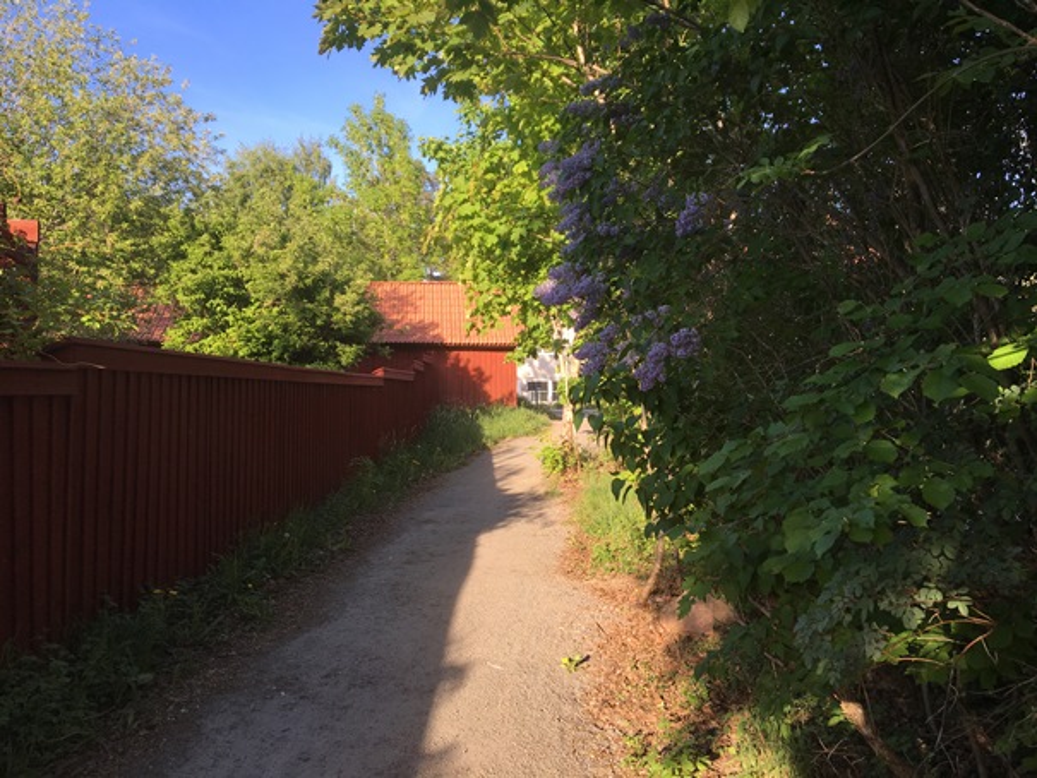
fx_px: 869
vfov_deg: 48.2
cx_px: 518
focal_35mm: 29
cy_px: 389
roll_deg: -0.5
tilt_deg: -0.3
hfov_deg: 61.6
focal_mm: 4.15
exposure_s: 1/366
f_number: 2.2
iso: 25
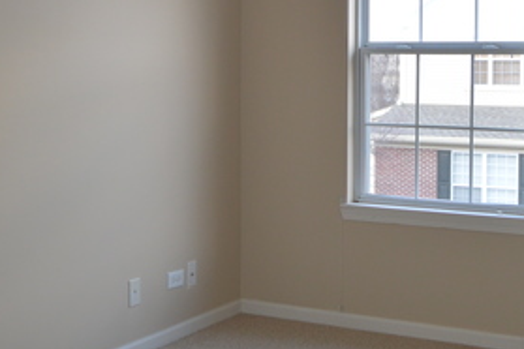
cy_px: 92
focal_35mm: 62
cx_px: 325
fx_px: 902
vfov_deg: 21.7
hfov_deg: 32.2
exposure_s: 1/80
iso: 400
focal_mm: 18
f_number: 4
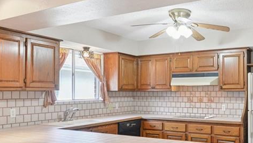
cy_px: 95
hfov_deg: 53.2
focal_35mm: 36
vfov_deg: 32.6
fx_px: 242
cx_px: 184
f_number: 13
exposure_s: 1/4
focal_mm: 16
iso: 400
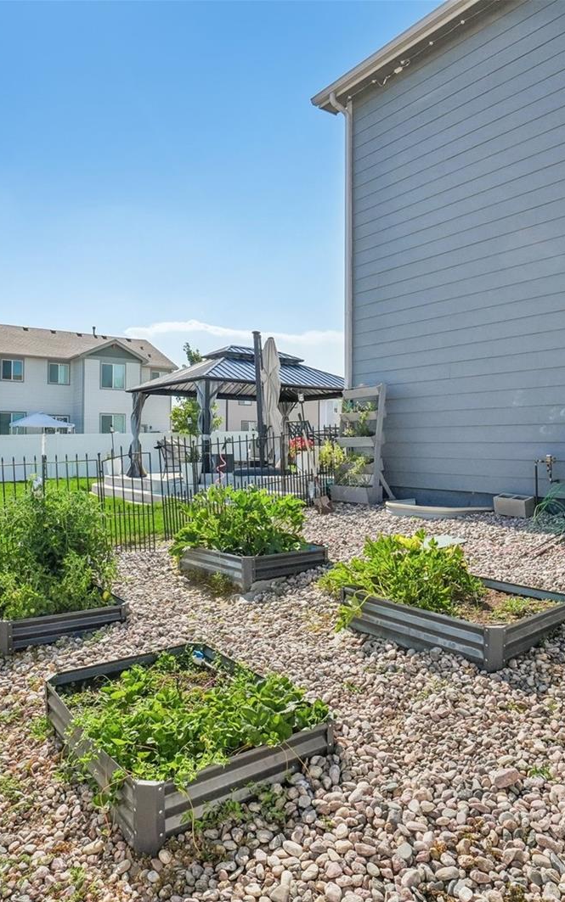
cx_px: 261
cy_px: 451
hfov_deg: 53.0
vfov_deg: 77.1
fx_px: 566
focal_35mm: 23
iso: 400
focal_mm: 10
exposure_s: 1/1600
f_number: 8
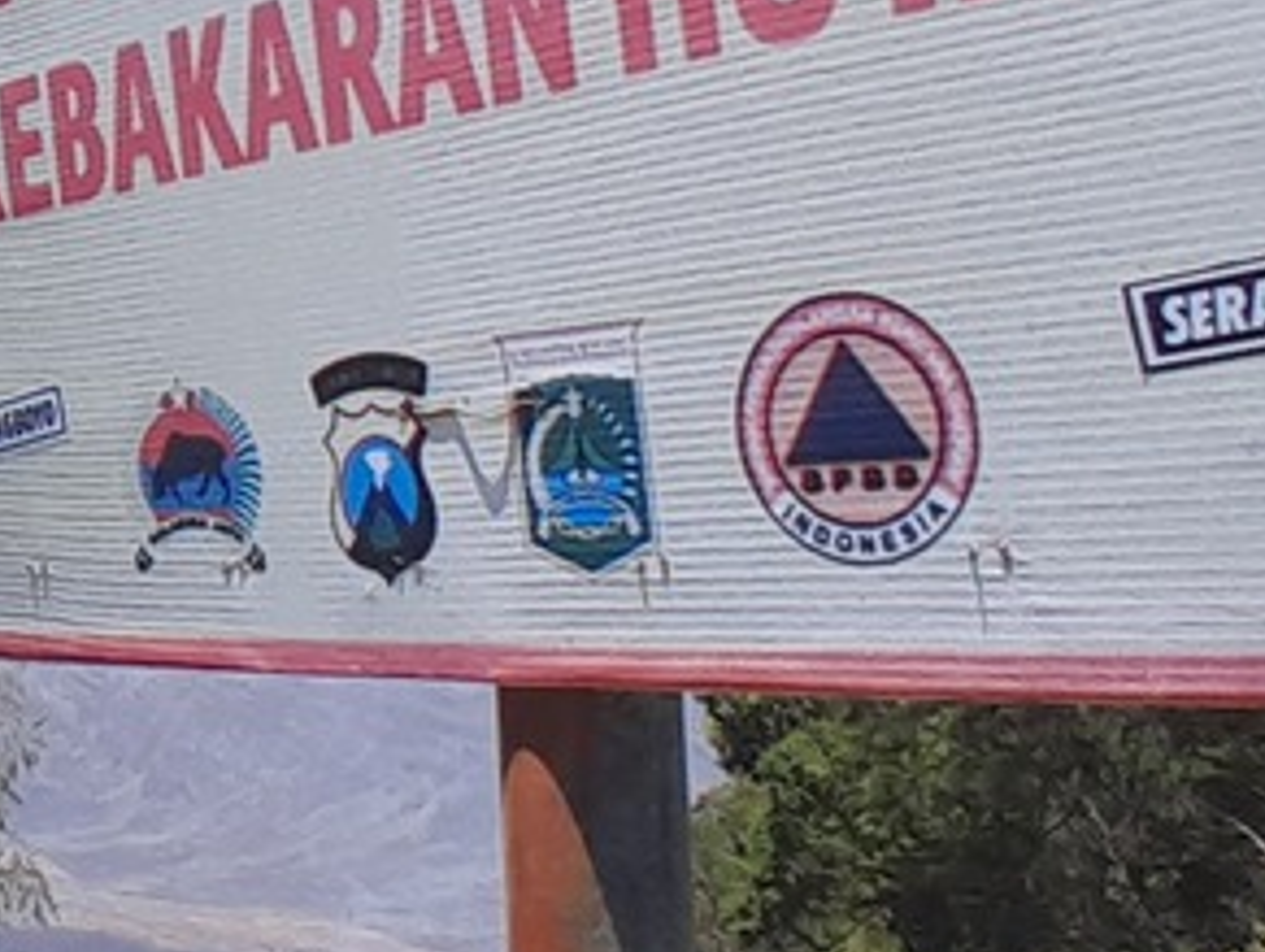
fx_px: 2561
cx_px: -330
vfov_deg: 20.7
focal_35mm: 70
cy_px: 117
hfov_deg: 24.6
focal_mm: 1.46
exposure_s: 1/1017
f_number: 2.2
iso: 40
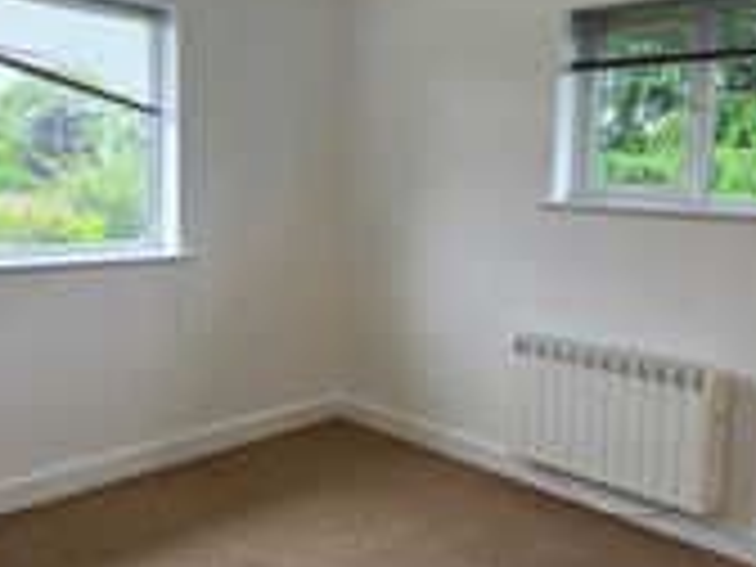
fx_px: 677
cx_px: 428
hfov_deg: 58.2
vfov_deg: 45.4
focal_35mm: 31
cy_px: 252
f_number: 1.9
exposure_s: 1/100
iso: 40
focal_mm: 2.2
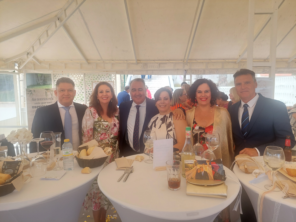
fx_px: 205
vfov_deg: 56.8
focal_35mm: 24
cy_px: 111
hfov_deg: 71.6
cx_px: 148
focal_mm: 5.23
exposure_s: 1/305
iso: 40
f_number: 1.8
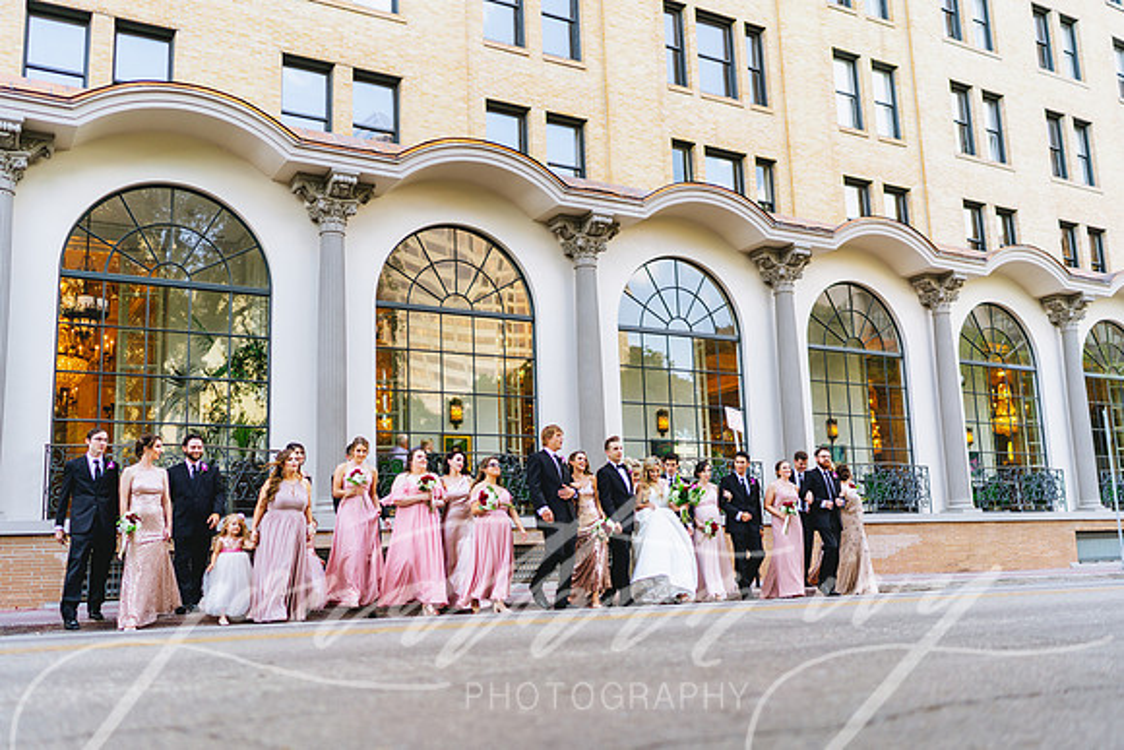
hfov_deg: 54.4
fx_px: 1093
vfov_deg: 37.9
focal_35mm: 35
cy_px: 375
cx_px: 562
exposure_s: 1/1000
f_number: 1.4
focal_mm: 35
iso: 125
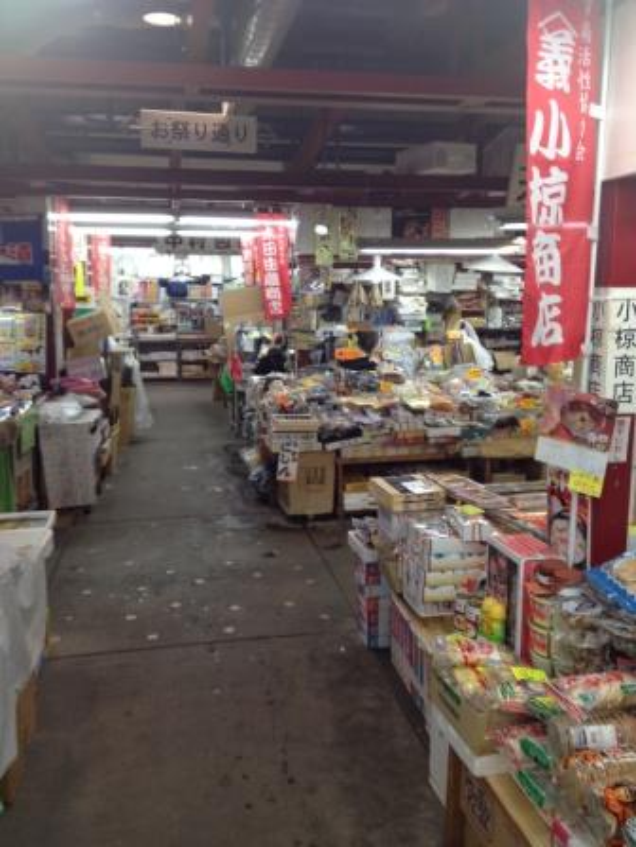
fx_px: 857
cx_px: 318
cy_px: 424
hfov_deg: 40.7
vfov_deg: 52.6
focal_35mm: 35
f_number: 2.4
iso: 80
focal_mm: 4.28
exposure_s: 1/60
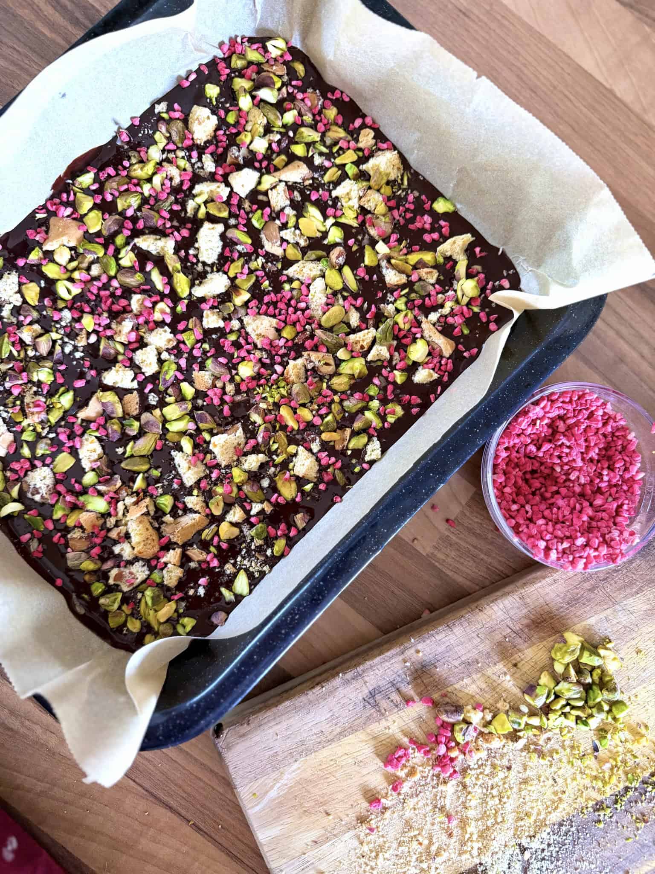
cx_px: 328
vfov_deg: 71.6
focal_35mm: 24
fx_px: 606
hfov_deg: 56.8
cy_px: 437
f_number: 1.8
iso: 400
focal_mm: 6.8
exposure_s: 1/60
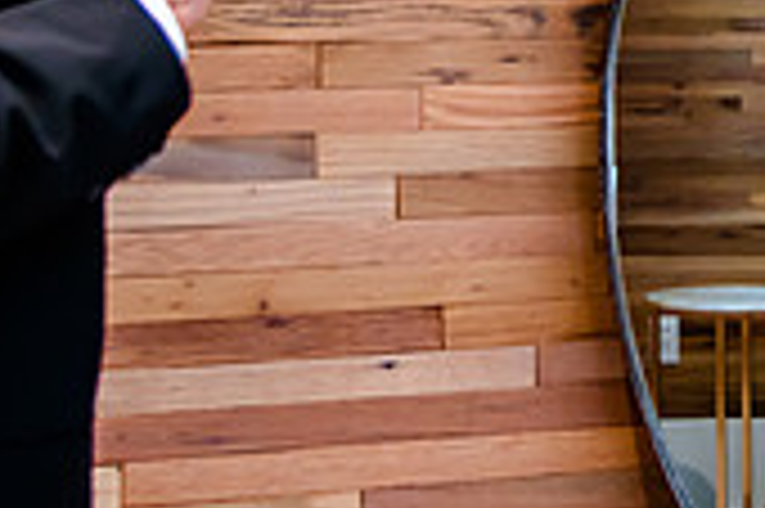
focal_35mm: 132
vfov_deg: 10.2
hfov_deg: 15.1
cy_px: -118
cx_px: 875
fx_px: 2802
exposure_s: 1/250
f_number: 4
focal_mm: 38
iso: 3200
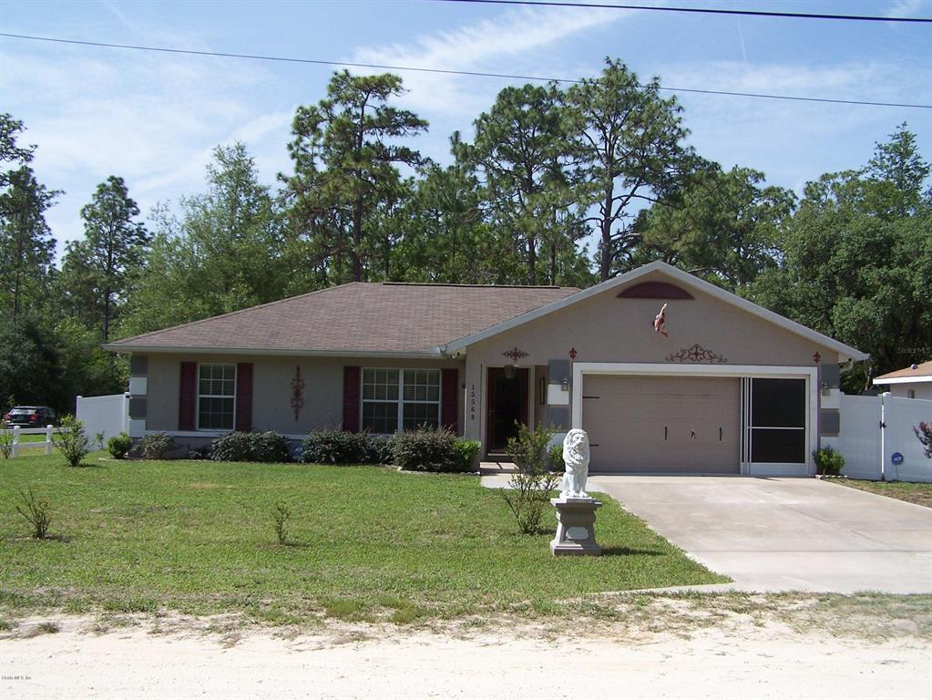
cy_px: 350
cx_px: 466
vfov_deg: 37.7
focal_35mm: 38
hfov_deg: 49.0
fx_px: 1023
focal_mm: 6.3
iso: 80
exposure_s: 1/1000
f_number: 4
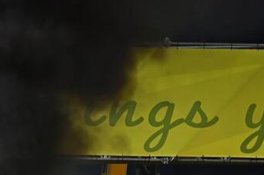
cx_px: 86
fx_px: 8568
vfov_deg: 1.2
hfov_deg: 1.8
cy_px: 254
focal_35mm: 1170
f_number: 5.6
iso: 1250
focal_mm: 400
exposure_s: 1/40
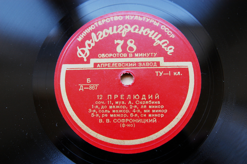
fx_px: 360
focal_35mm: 52
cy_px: 82
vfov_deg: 25.7
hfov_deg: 37.9
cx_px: 124
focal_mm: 35
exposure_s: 1/45
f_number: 3.5
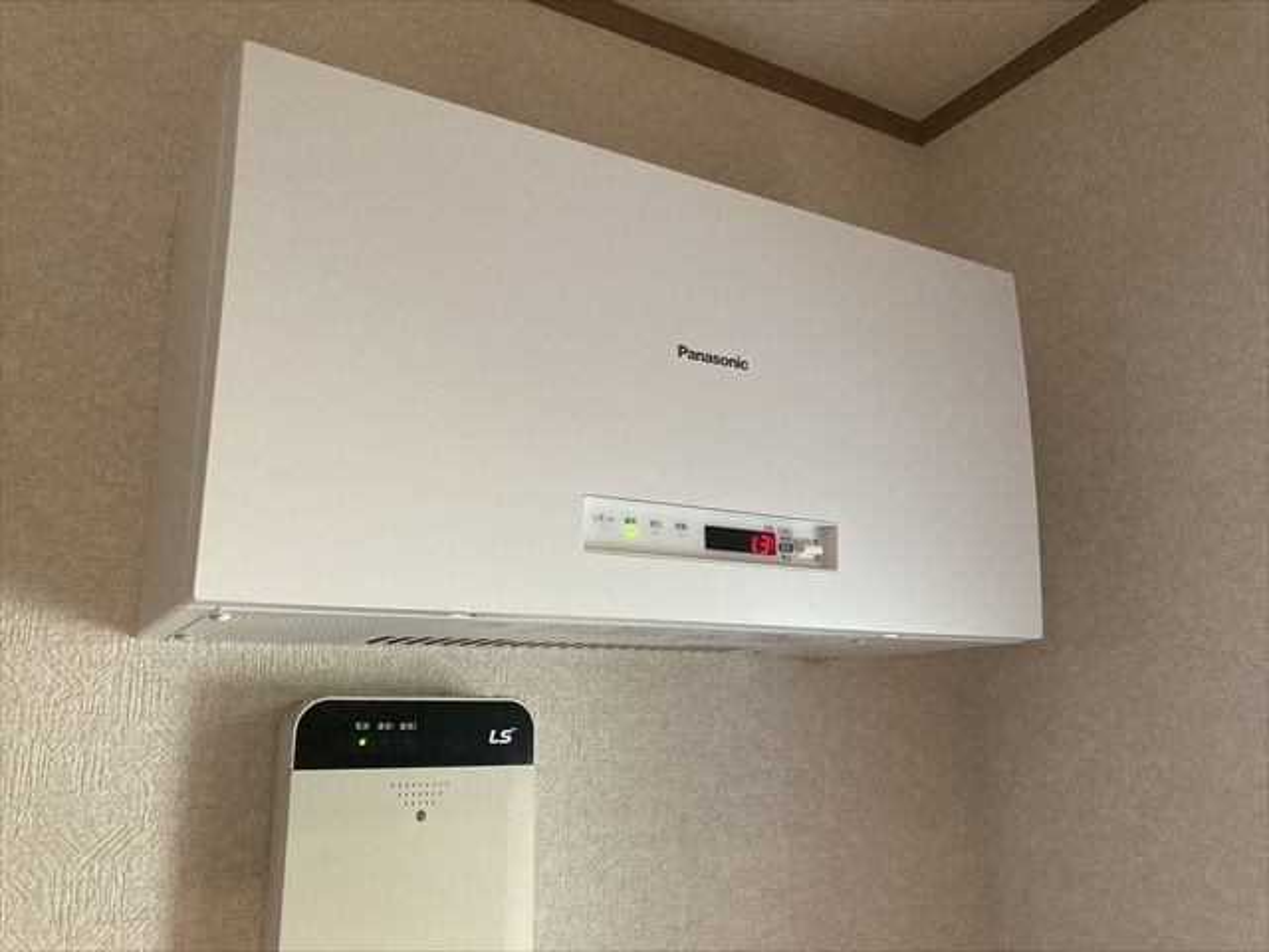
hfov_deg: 63.4
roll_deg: +0.8
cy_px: 476
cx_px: 634
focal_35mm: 28
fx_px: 1026
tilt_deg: +14.5
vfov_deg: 49.7
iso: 200
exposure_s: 1/50
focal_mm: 3.99
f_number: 1.8
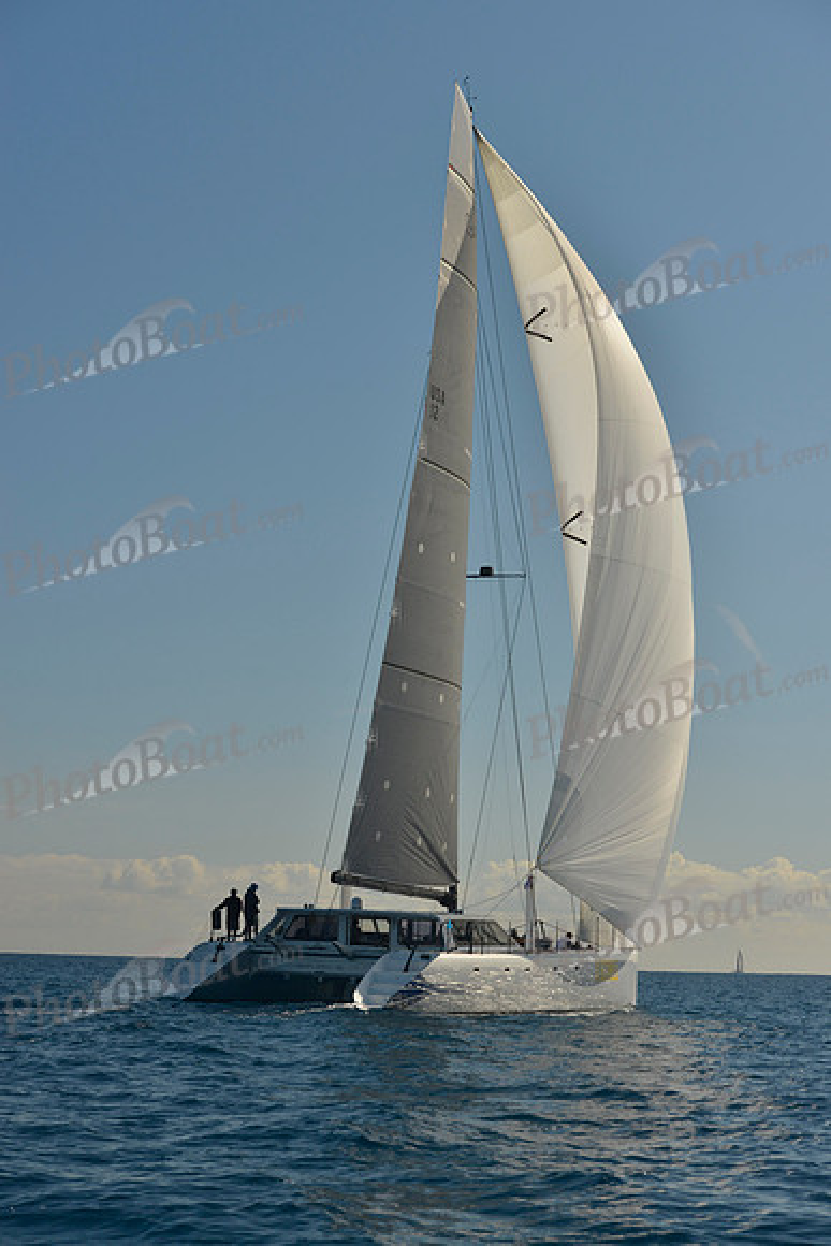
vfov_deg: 28.8
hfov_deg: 19.5
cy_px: 623
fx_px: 2422
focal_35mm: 70
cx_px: 416
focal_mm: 70
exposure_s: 1/640
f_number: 8
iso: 200
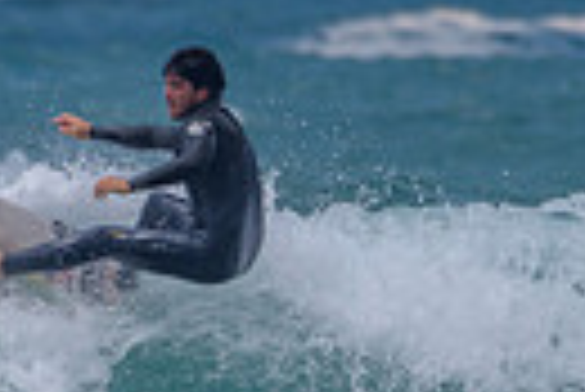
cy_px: 315
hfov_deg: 0.8
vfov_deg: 0.5
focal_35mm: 2733
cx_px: 185
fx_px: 44460
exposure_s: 1/2000
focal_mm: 500
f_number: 5.6
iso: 110
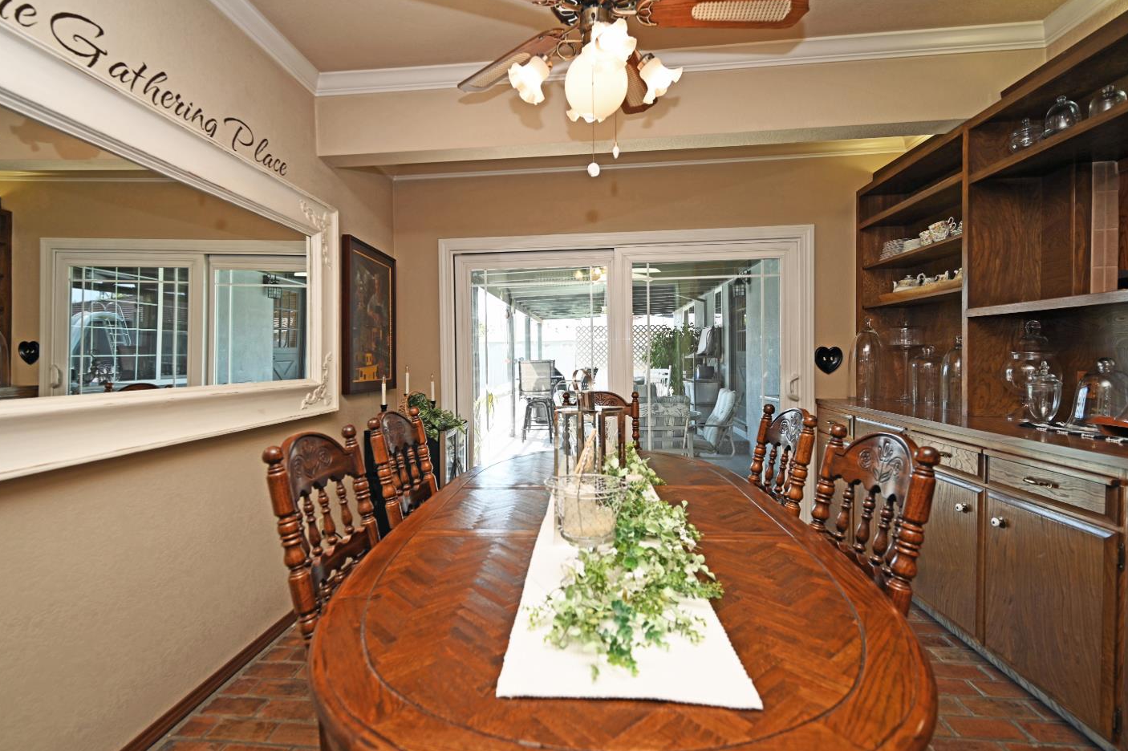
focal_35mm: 17
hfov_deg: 94.8
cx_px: 538
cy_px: 372
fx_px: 518
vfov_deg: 71.9
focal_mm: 15.5
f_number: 4
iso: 125
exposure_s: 1/60
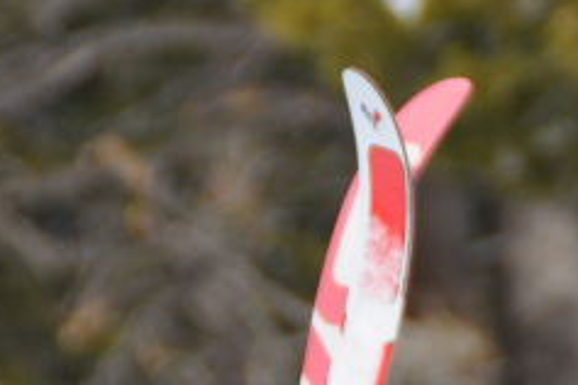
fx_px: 10141
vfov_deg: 2.2
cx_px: 900
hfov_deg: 3.3
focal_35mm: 632
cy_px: 390
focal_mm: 125
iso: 200
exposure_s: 1/800
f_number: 7.1
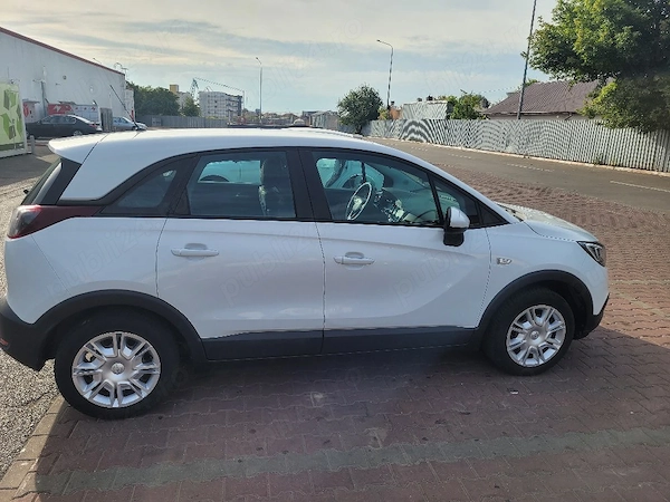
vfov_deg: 53.1
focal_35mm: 26
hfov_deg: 67.3
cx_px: 335
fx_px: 503
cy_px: 251
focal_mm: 5.4
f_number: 1.8
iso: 40
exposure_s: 1/2000
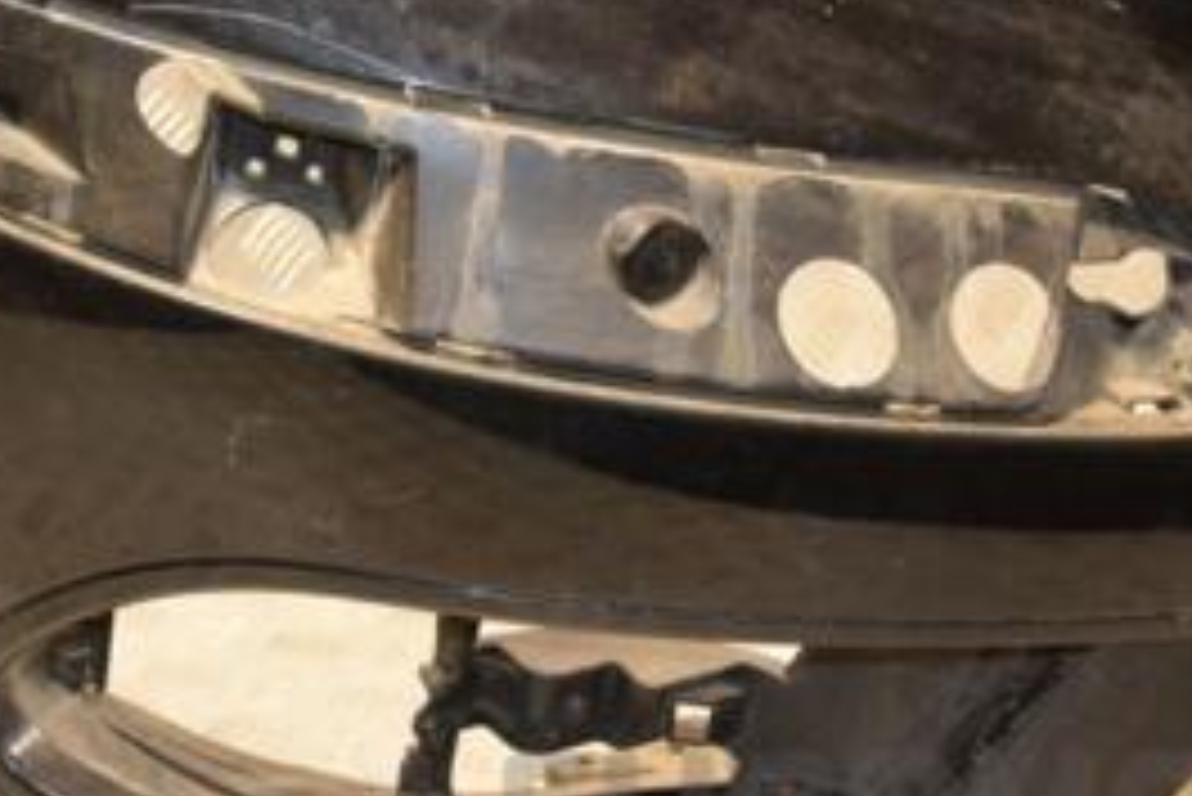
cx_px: 418
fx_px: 3147
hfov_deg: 21.4
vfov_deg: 14.4
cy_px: 220
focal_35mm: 95
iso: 800
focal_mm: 28
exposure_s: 1/100
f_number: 5
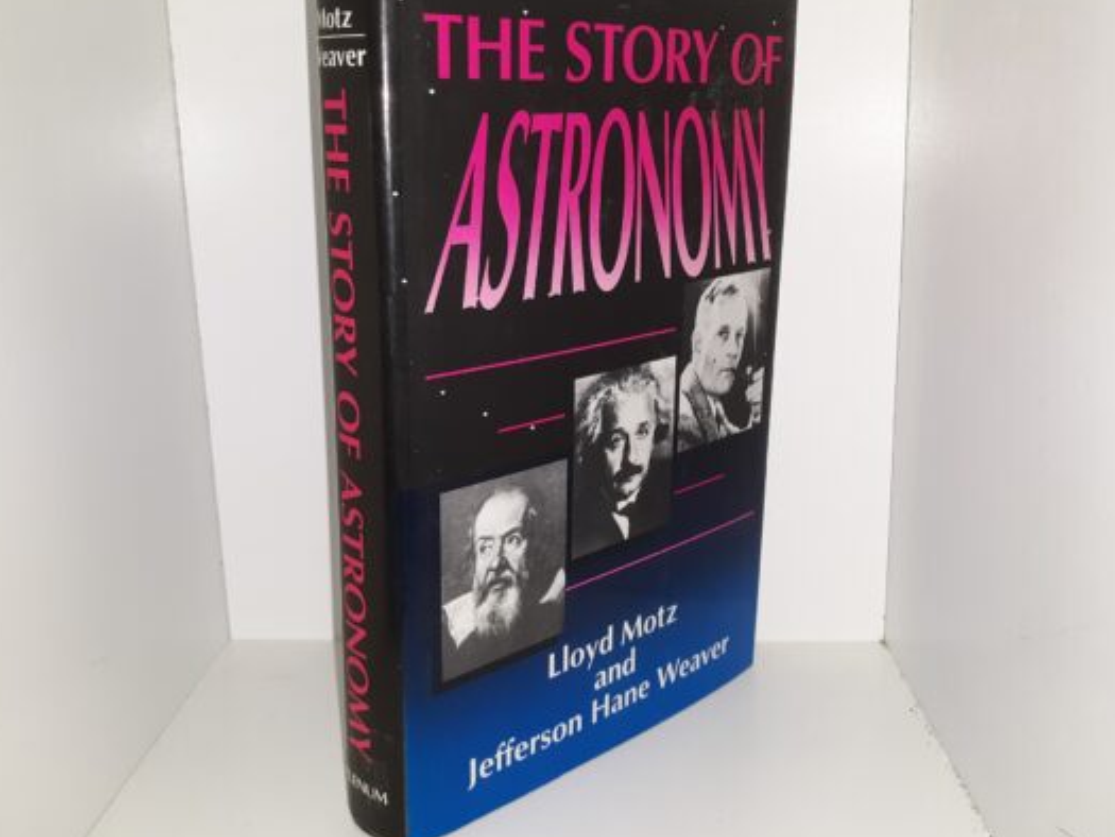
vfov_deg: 44.1
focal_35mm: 32
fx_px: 1031
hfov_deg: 56.8
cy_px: 387
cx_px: 554
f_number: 1.7
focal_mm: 3.7
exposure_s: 1/120
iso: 50
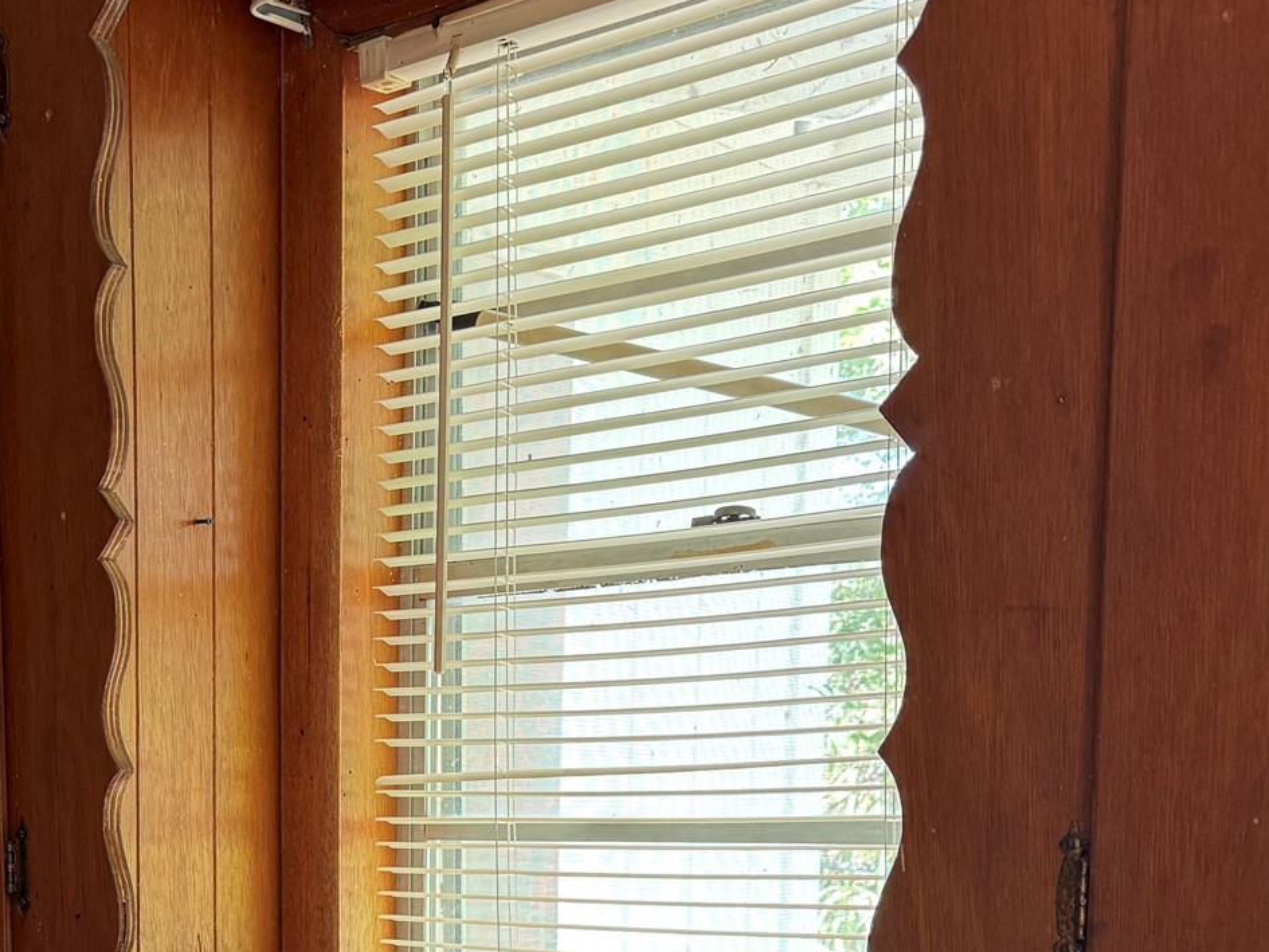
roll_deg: +2.0
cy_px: 972
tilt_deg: -5.2
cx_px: 145
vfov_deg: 26.4
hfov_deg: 34.9
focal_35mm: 52
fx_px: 1907
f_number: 1.78
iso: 200
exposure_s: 1/78
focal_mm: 6.76
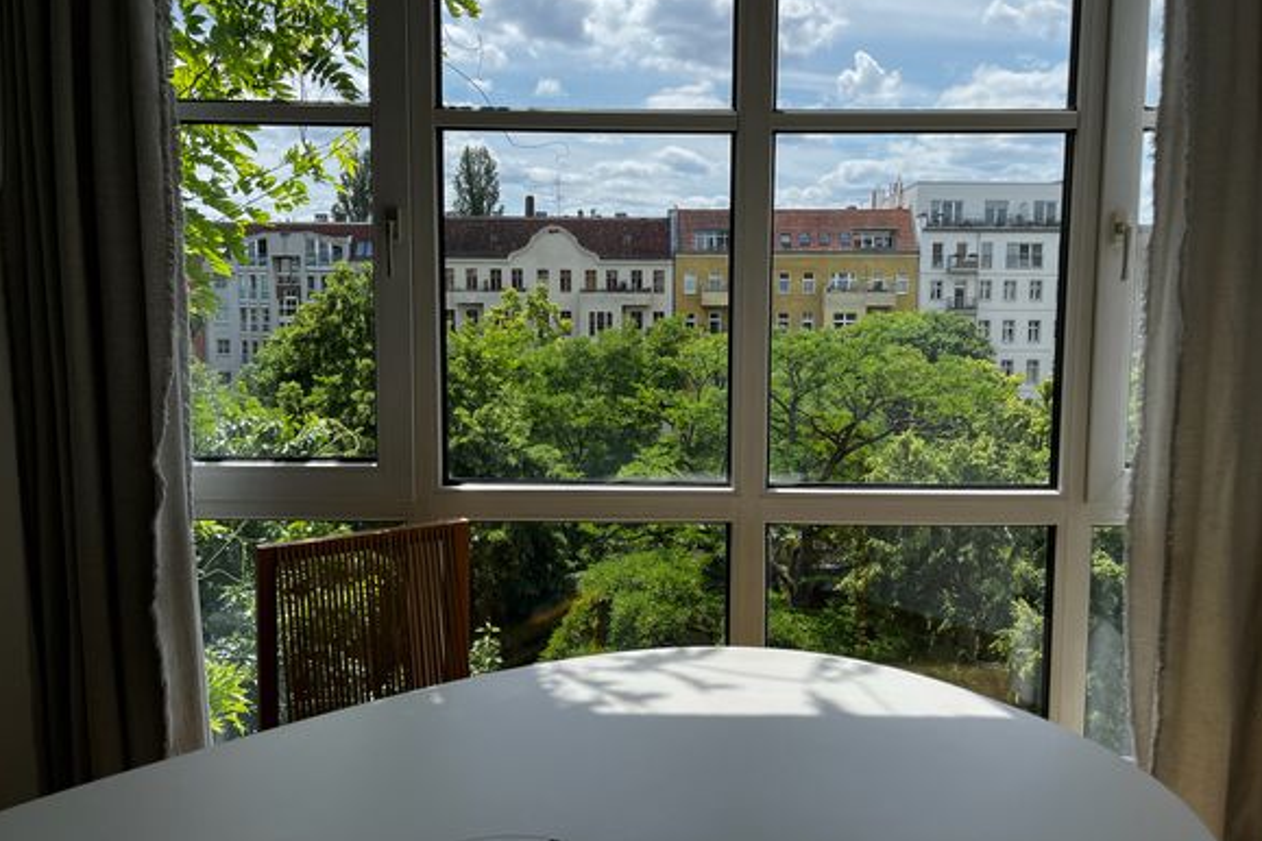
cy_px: 375
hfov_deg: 65.5
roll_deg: -0.9
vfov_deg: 46.3
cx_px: 650
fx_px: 981
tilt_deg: -5.4
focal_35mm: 28
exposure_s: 1/2899
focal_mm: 5.1
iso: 50
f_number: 1.6
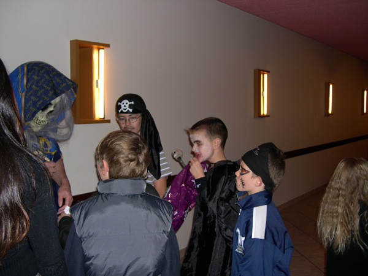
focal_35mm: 38
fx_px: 404
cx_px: 184
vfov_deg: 37.7
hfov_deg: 49.0
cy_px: 138
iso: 102
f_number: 2.8
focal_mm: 8
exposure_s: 1/60
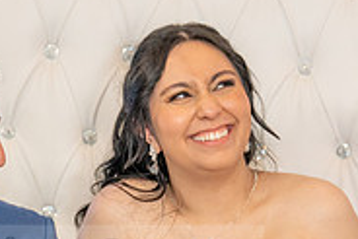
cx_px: 99
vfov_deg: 6.2
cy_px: 271
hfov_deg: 9.3
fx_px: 2199
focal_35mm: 221
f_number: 3.2
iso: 1000
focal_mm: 70
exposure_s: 1/160
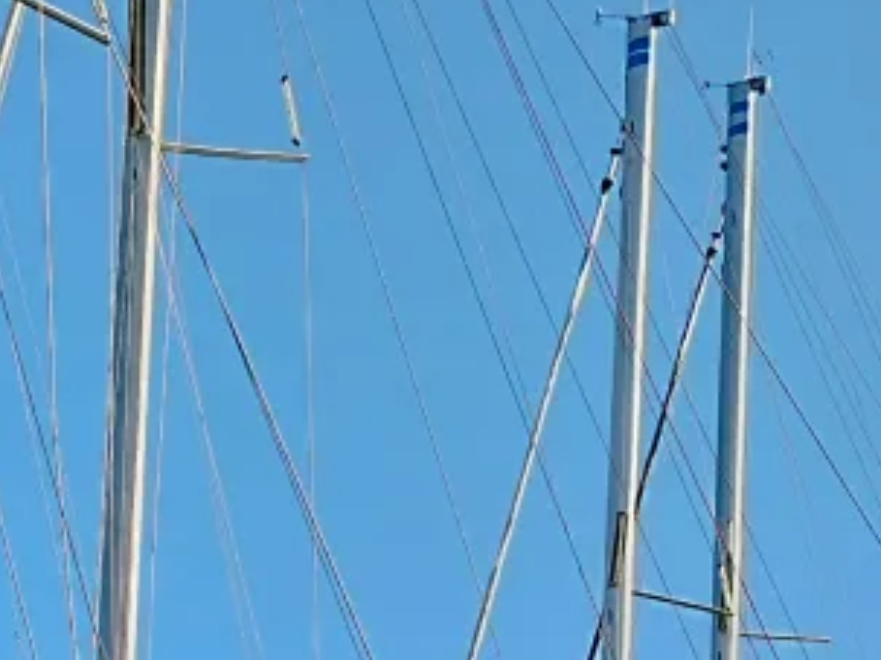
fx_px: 2824
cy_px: 1210
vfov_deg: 12.2
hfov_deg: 17.2
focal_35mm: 111
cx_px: -47
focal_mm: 5.89
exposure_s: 1/268
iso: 50
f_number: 1.89
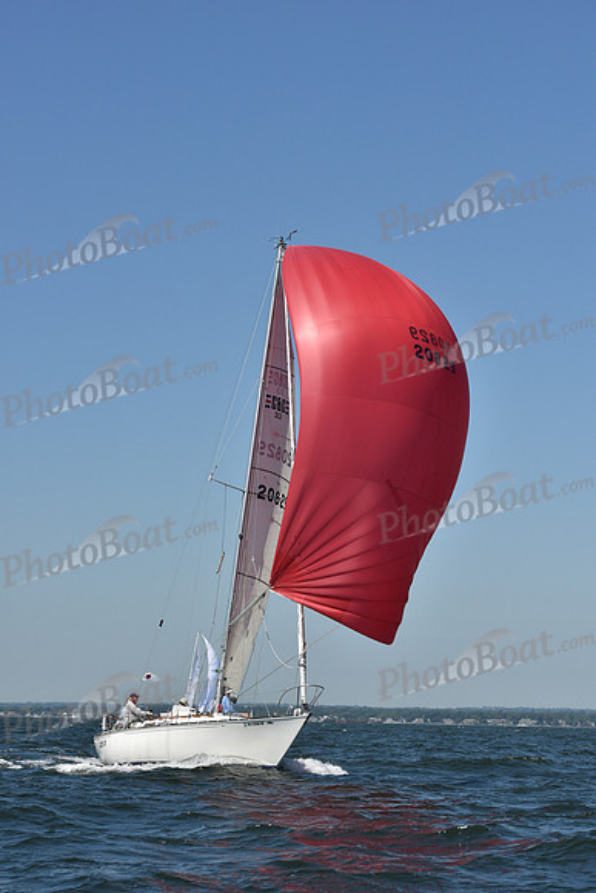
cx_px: 298
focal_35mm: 86
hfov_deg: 15.9
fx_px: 2134
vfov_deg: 23.6
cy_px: 446
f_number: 8
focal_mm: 86
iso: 250
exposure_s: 1/1250
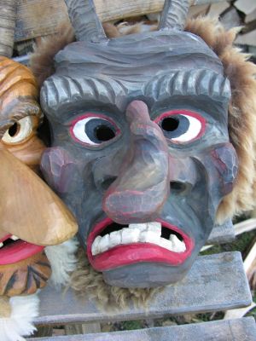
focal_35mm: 35
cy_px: 170
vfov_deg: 52.6
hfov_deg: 40.7
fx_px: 345
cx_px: 128
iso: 50
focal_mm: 8.9
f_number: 2.8
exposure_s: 1/7.3
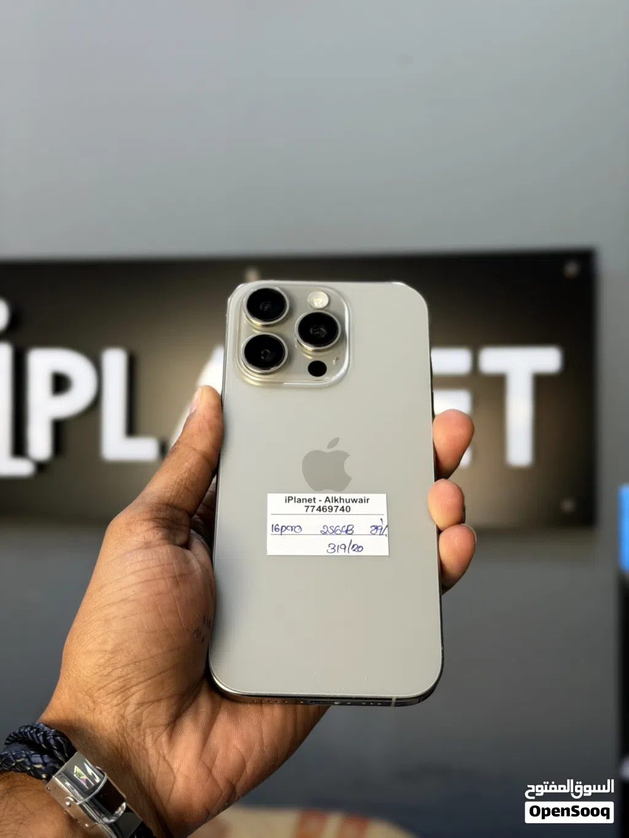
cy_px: 419
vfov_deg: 39.7
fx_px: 1163
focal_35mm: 48
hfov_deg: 30.3
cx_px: 314
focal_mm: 6.76
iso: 100
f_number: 1.78
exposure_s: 1/100
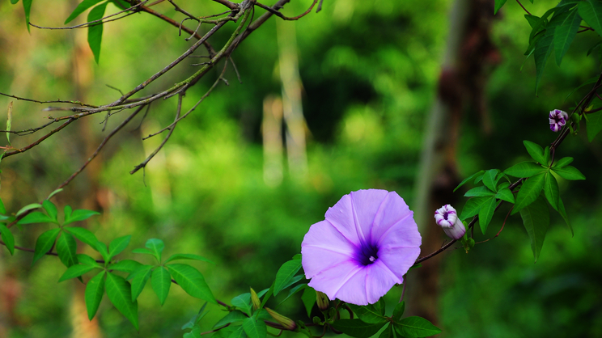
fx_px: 2147
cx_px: 299
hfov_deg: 16.0
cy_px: 196
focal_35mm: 135
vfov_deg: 9.0
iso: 200
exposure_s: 1/100
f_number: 5.6
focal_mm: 85
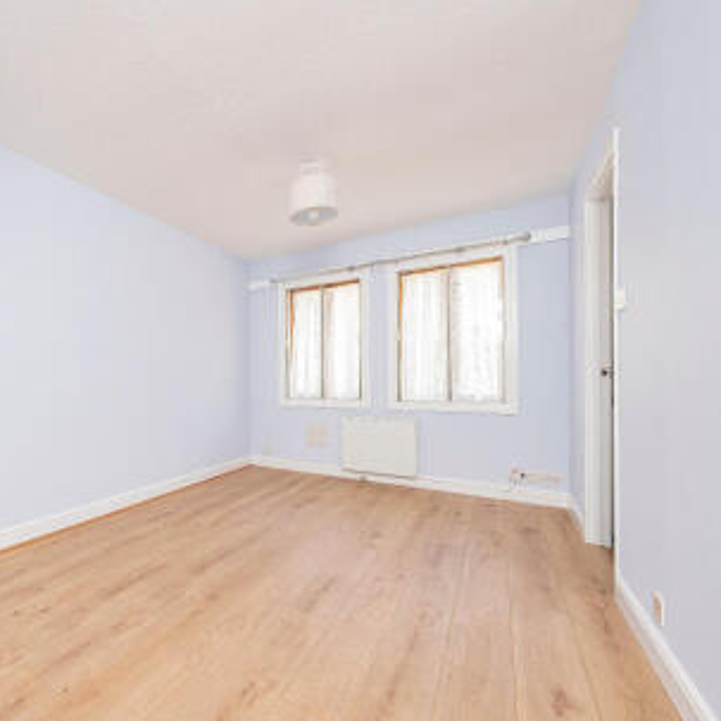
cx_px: 200
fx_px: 377
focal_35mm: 16
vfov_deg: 87.4
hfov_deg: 82.0
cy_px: 375
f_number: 9
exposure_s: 1/13
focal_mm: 12
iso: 320
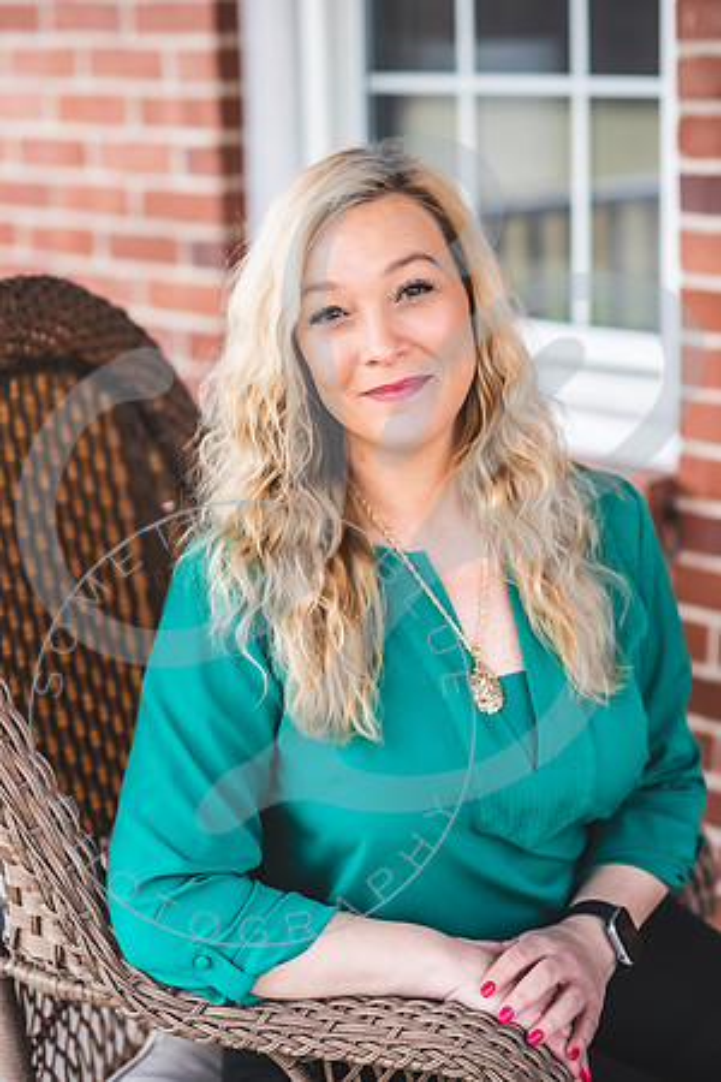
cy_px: 541
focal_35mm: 85
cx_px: 360
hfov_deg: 16.1
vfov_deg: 23.9
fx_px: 2553
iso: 100
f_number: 2.8
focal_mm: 85
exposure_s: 1/160
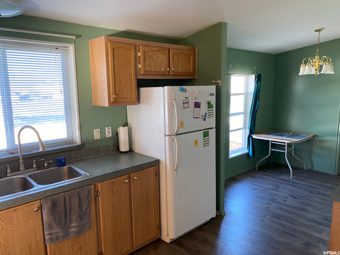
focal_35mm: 26
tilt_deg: -9.2
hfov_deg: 67.3
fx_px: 255
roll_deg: +0.4
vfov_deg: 53.1
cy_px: 128
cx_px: 170
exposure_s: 1/60
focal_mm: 4.25
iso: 100
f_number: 1.8
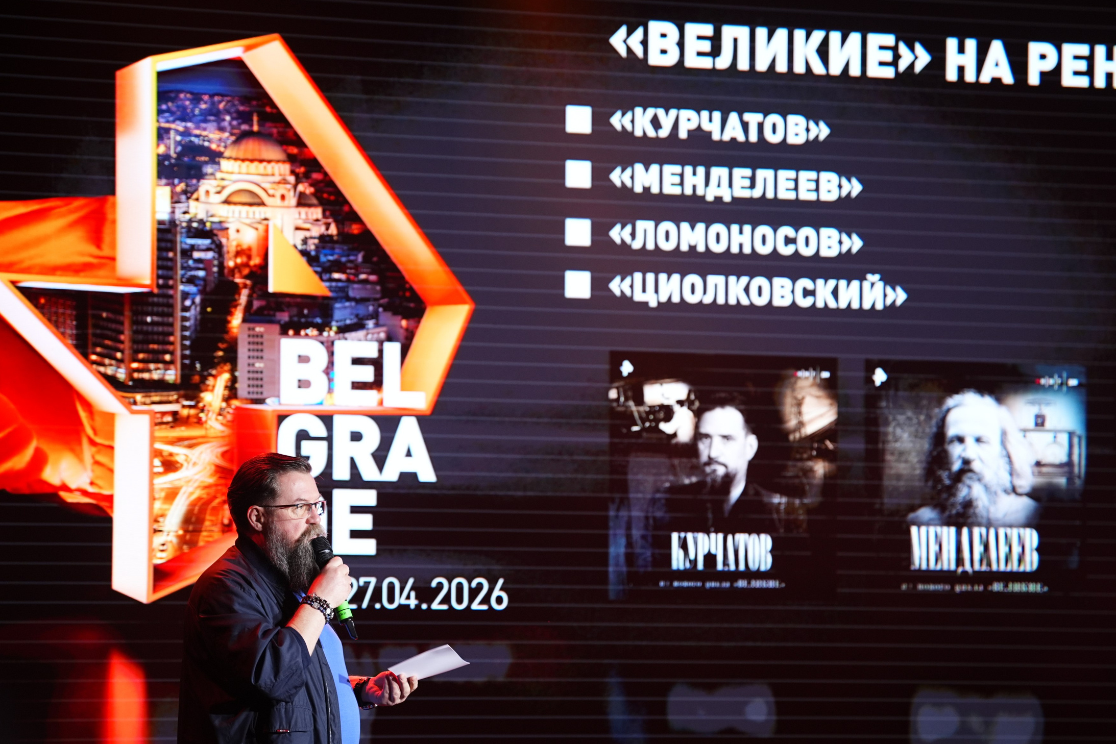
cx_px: 551
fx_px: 4030
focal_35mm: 130
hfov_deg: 15.8
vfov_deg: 10.6
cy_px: 404
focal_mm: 111
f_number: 2.8
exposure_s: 1/320
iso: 1250
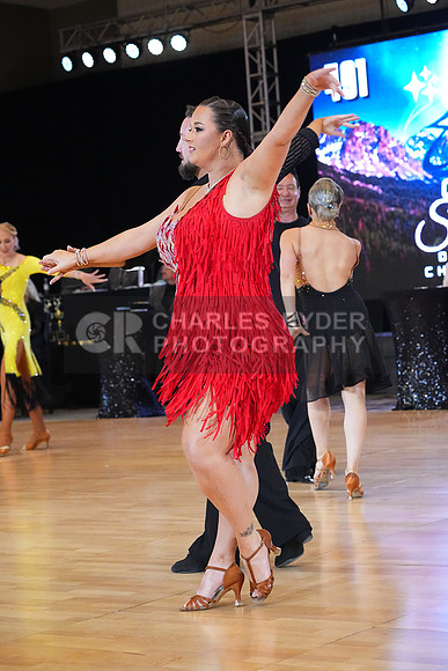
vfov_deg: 24.5
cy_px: 336
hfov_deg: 16.5
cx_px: 224
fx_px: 1548
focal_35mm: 83
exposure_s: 1/400
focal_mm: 83
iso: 12800
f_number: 5.6
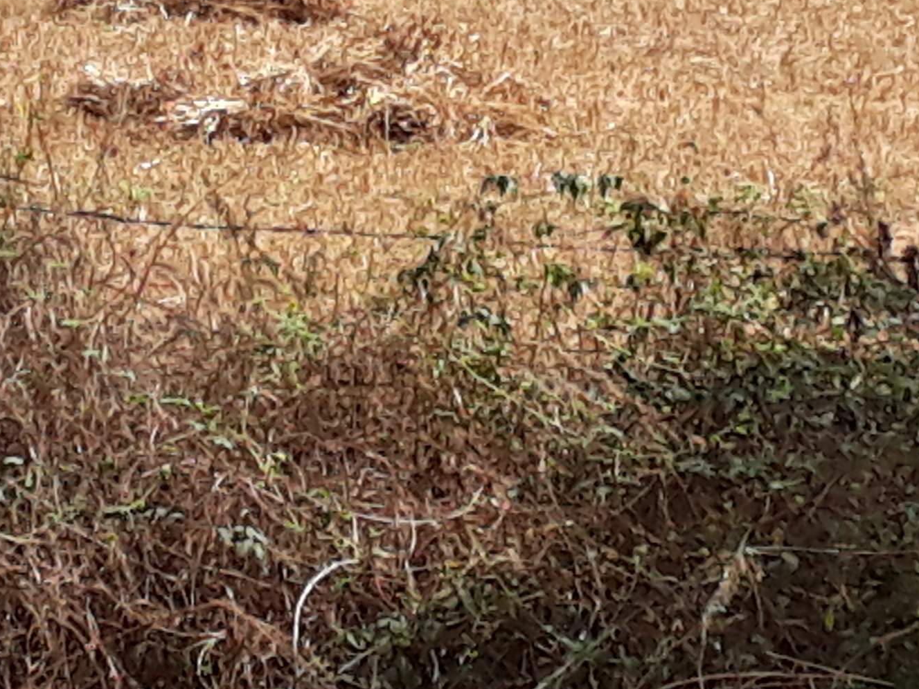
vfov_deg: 17.3
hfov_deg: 23.3
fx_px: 2230
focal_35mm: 84
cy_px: 64
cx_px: 484
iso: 40
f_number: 1.9
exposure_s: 1/999
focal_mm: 3.6
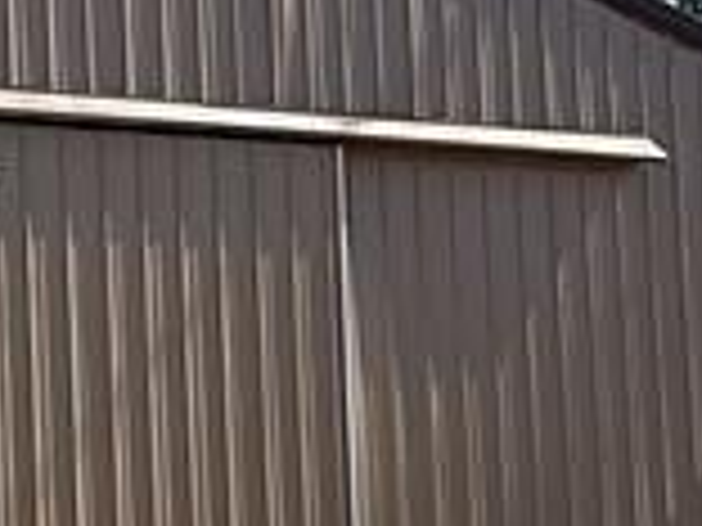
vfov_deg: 15.8
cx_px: -522
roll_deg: +1.0
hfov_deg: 17.6
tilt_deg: +4.6
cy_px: 499
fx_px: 1866
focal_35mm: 92
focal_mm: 2.22
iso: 50
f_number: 2.2
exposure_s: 1/1050
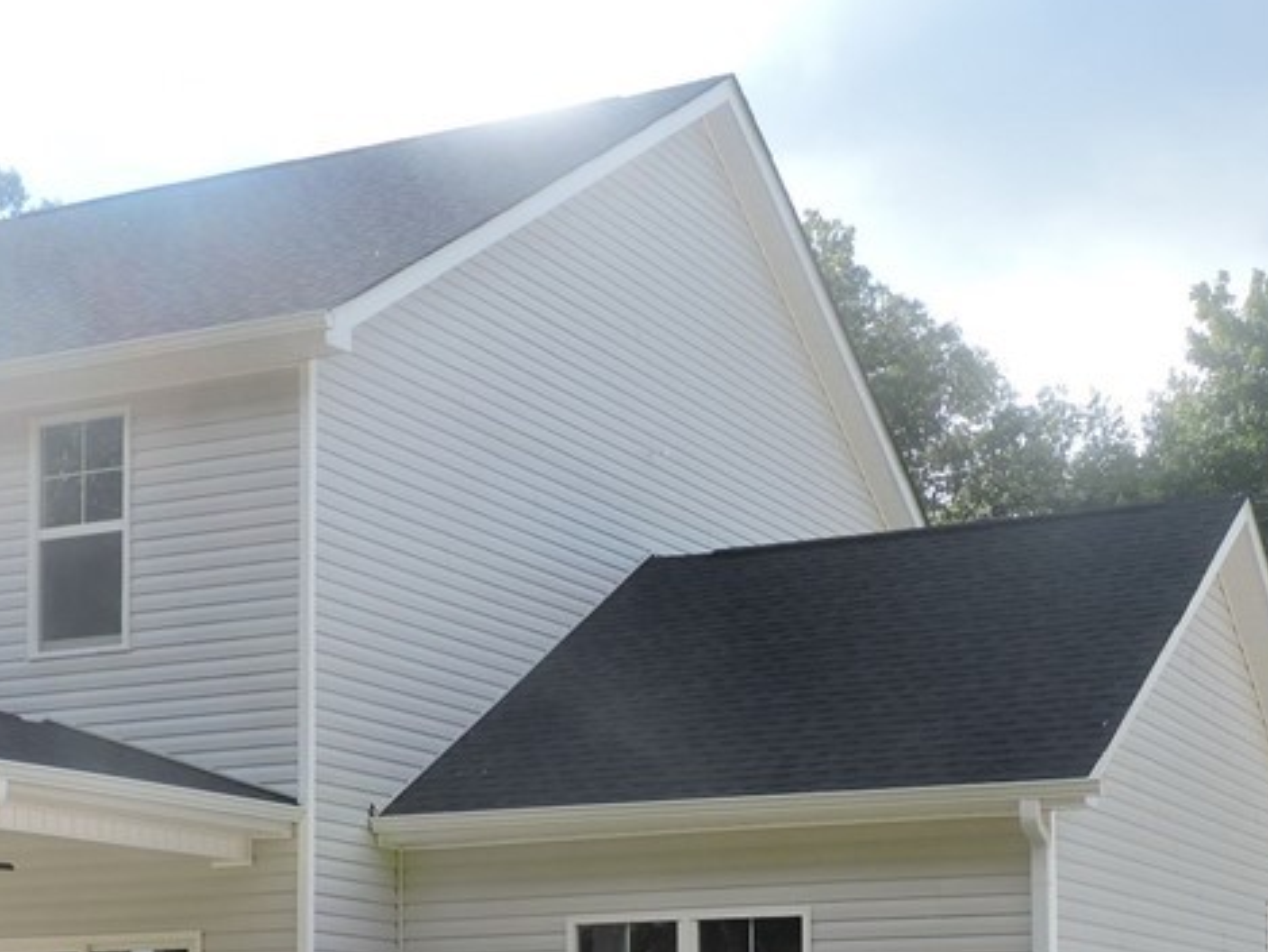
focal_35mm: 72
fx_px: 2638
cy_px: 979
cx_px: 530
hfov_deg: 27.0
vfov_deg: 19.8
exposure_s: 1/500
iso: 100
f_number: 3.2
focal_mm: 5.9
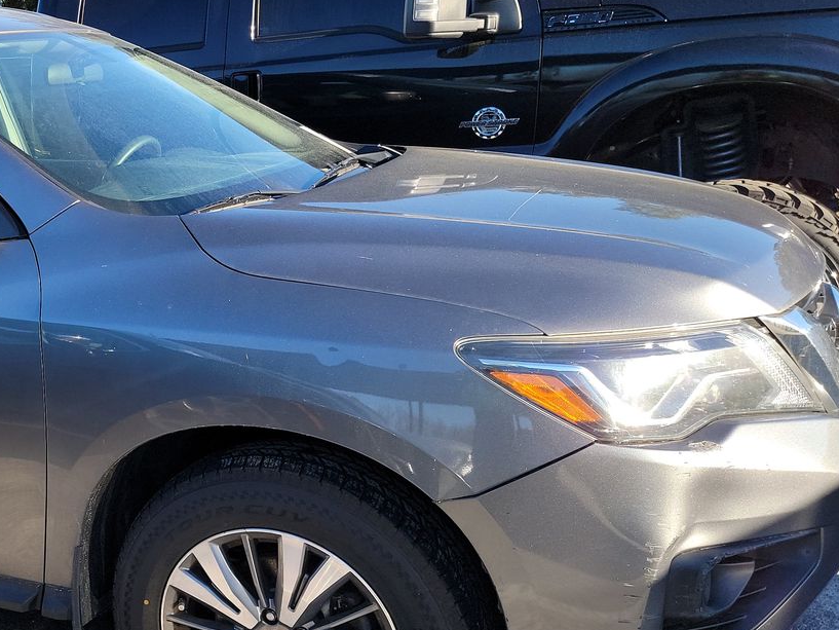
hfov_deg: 37.0
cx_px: 35
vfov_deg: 30.8
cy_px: 358
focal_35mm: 47
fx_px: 1139
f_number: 1.8
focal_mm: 6.7
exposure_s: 1/219
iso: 50
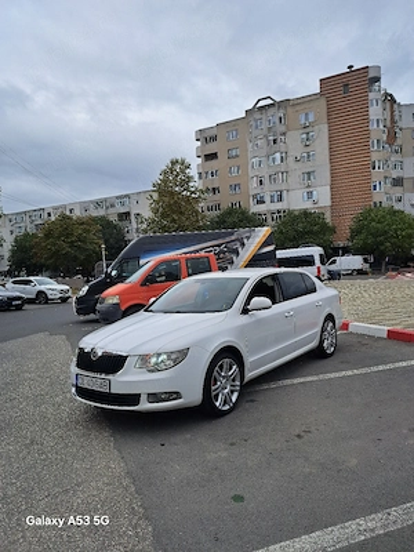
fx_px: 383
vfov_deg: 71.6
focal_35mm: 24
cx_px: 207
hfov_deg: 56.8
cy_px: 276
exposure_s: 1/769
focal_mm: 5.23
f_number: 1.8
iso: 50
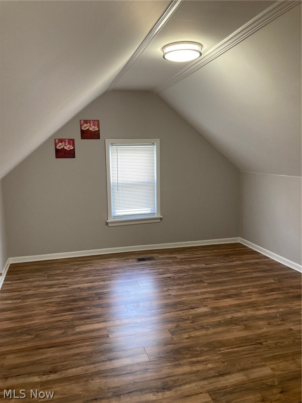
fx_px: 326
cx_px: 151
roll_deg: +1.1
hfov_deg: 49.7
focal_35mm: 28
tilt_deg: -7.5
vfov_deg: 63.4
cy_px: 202
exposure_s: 1/60
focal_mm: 3.99
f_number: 1.8
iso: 100
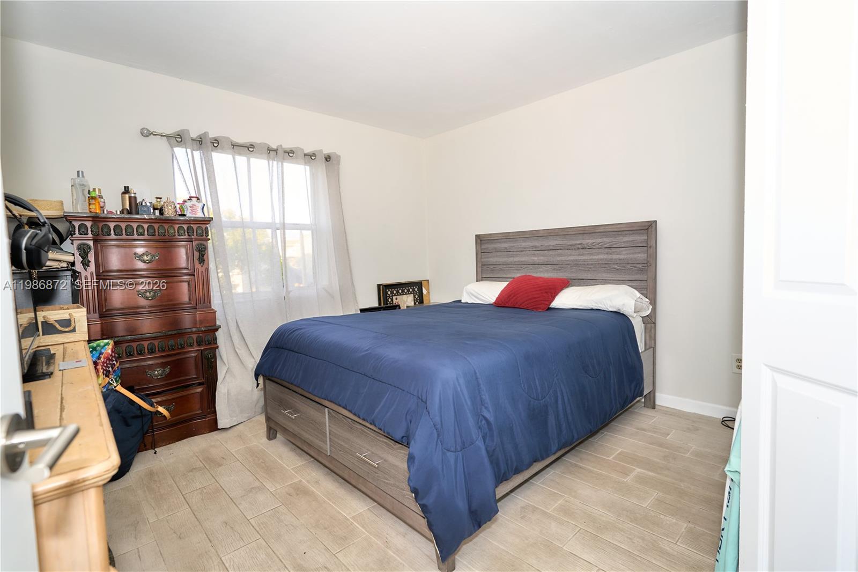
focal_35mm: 17
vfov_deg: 70.4
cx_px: 429
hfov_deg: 93.3
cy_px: 286
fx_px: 405
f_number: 4
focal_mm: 17
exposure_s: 1/125
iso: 1000
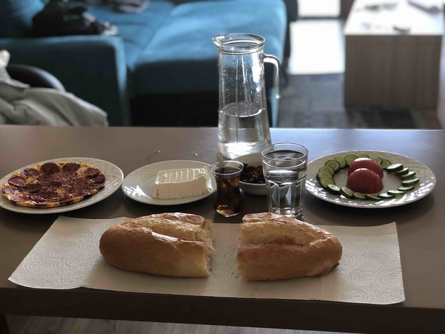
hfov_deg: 33.8
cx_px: 222
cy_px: 167
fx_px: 733
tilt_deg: -25.5
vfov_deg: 25.7
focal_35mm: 57
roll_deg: +4.1
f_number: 2.8
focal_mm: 6.6
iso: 100
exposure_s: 1/30
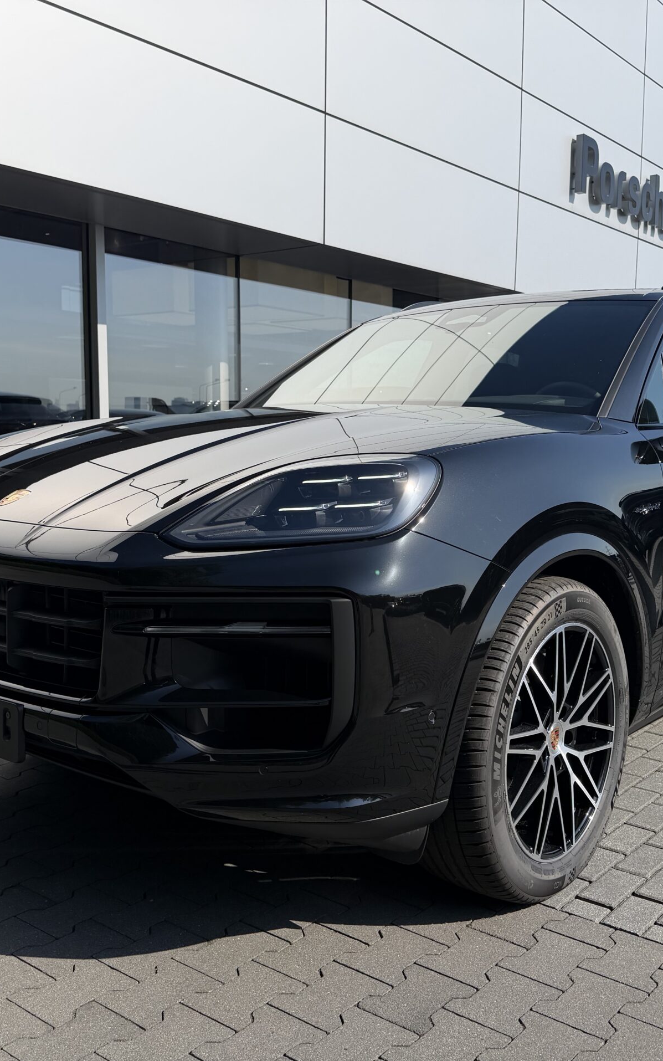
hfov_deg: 37.2
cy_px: 531
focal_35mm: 34
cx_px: 392
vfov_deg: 56.7
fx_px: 983
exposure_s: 1/5319
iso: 80
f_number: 1.78
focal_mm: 6.76
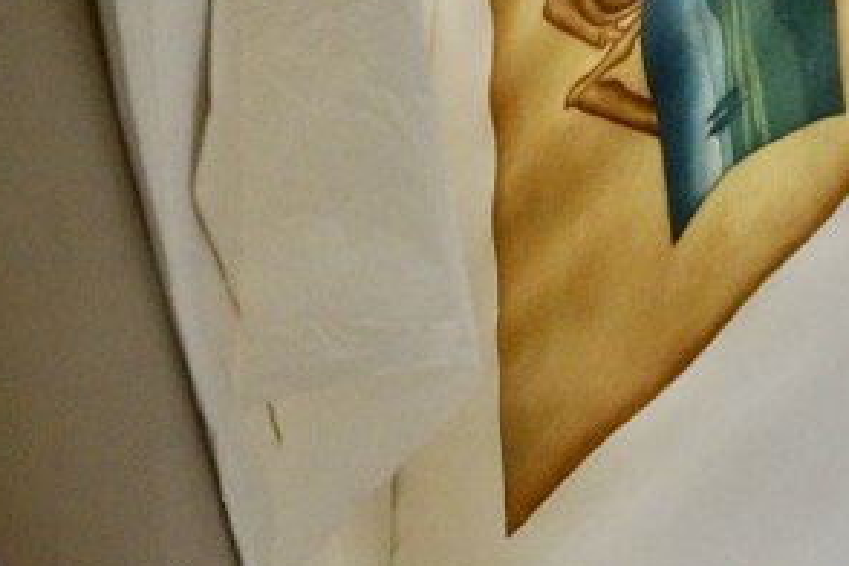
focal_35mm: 88
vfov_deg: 15.2
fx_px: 2077
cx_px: 586
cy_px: -25
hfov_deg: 23.0
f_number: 4
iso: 3200
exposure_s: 1/160
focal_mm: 27
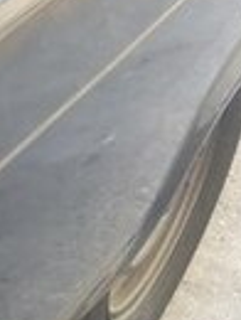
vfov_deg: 13.3
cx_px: -529
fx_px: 1360
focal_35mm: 147
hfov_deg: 8.3
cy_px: 60
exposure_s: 1/50
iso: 40
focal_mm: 4.15
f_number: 2.2
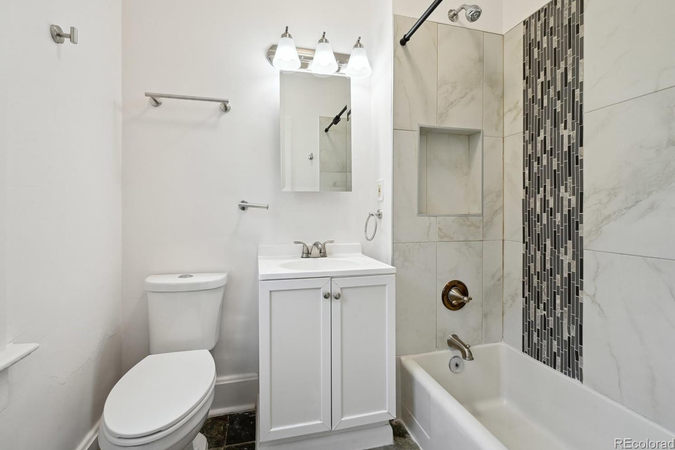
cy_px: 212
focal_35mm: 15
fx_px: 281
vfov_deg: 77.2
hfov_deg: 100.4
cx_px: 326
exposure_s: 1/30
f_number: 11
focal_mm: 14
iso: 400
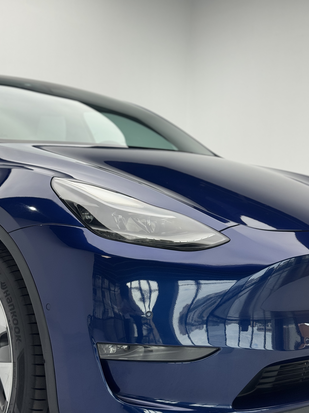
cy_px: 213
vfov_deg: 38.2
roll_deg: +0.1
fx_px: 595
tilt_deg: -0.8
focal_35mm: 50
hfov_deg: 29.1
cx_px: 154
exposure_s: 1/323
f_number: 1.78
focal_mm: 6.76
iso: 64
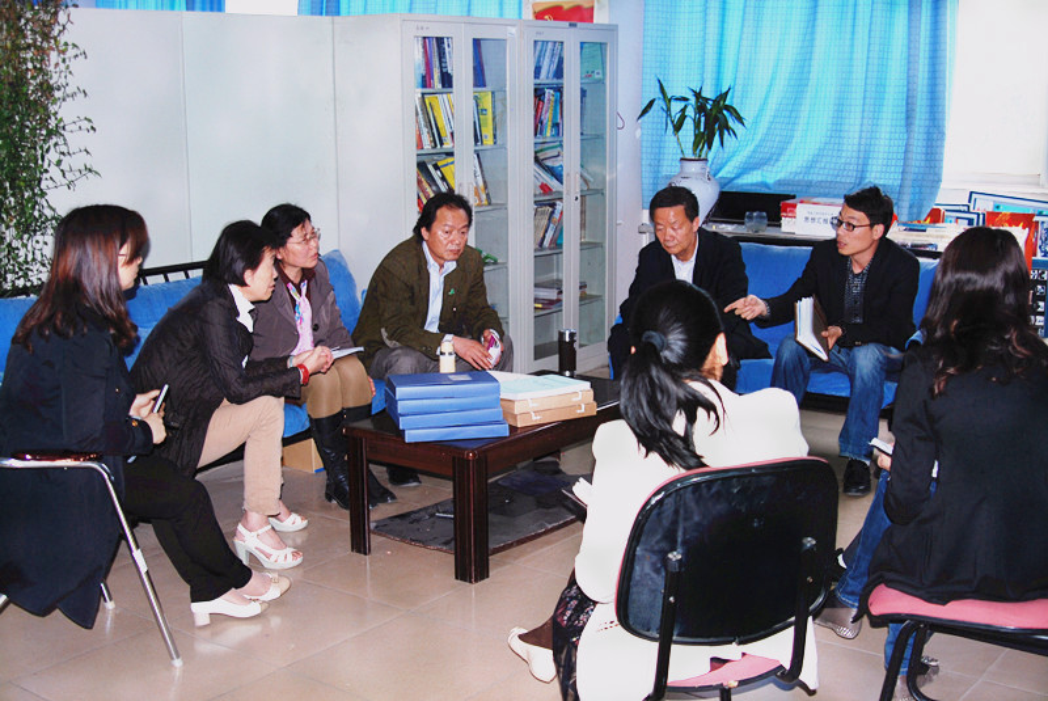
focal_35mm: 45
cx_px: 524
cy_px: 350
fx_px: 1311
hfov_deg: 43.6
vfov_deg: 29.9
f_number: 3.5
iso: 160
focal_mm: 30
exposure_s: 1/60
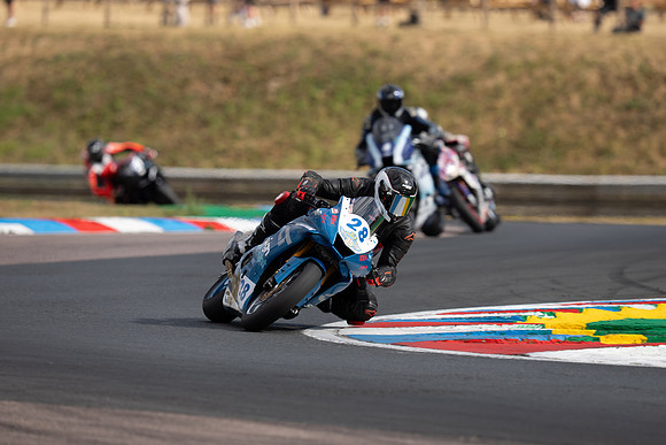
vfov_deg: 3.4
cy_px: 222
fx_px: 7401
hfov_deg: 5.2
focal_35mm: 400
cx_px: 333
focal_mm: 400
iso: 64
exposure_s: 1/400
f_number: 4.5
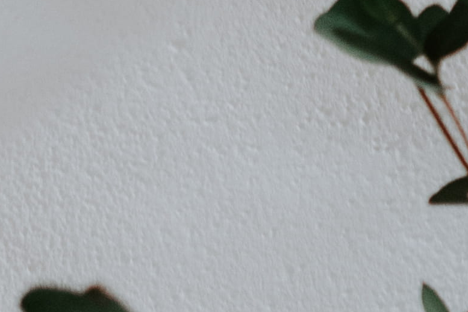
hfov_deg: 4.9
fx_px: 5018
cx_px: 1761
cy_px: 811
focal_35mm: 386
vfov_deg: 3.5
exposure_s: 1/60
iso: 400
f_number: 2.8
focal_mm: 50
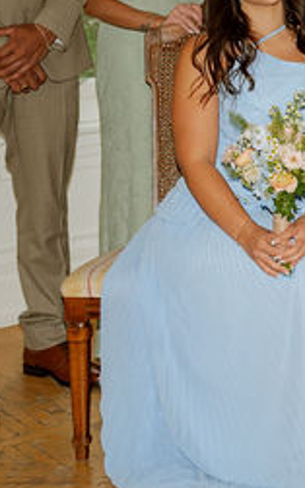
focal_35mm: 113
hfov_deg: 10.2
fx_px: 1502
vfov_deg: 18.0
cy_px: 3
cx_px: 719
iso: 500
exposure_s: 1/250
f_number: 4
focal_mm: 27.2
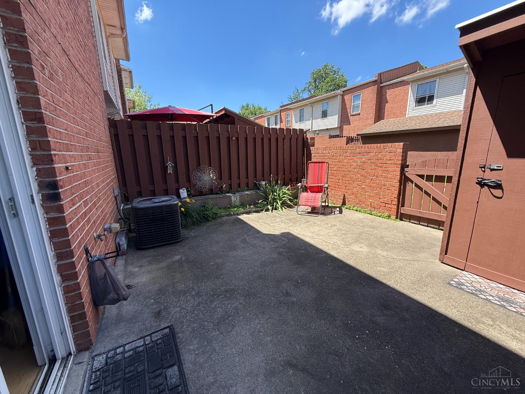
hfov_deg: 102.1
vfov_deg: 85.7
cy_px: 197
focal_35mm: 14
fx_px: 212
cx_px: 262
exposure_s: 1/701
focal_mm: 2.22
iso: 50
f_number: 2.2
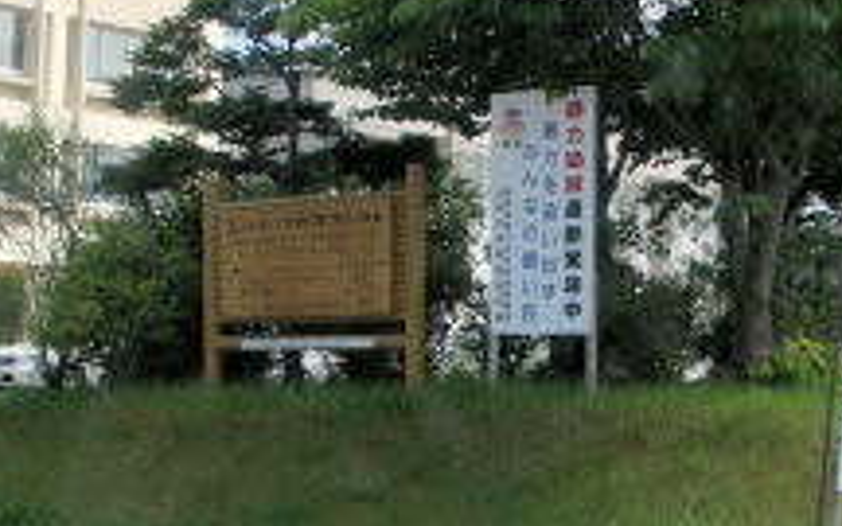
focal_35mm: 88
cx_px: 335
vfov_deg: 14.8
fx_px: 2019
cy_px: 222
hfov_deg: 23.5
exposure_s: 1/400
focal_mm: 5.8
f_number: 4.3
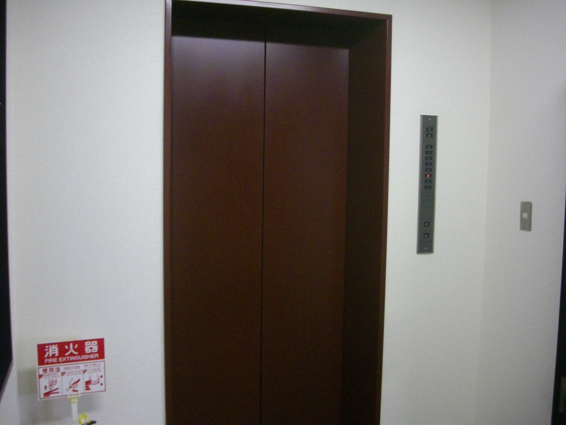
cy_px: 212
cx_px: 283
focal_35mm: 37
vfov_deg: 38.7
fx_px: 605
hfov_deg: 50.1
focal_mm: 6.2
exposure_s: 1/50
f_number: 2.8
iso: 389
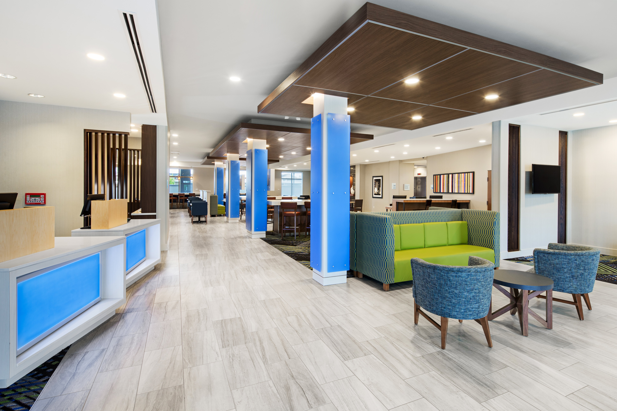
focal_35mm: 17
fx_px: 291
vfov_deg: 70.4
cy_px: 206
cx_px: 308
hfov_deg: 93.3
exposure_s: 1/15
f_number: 11
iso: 200
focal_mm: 17
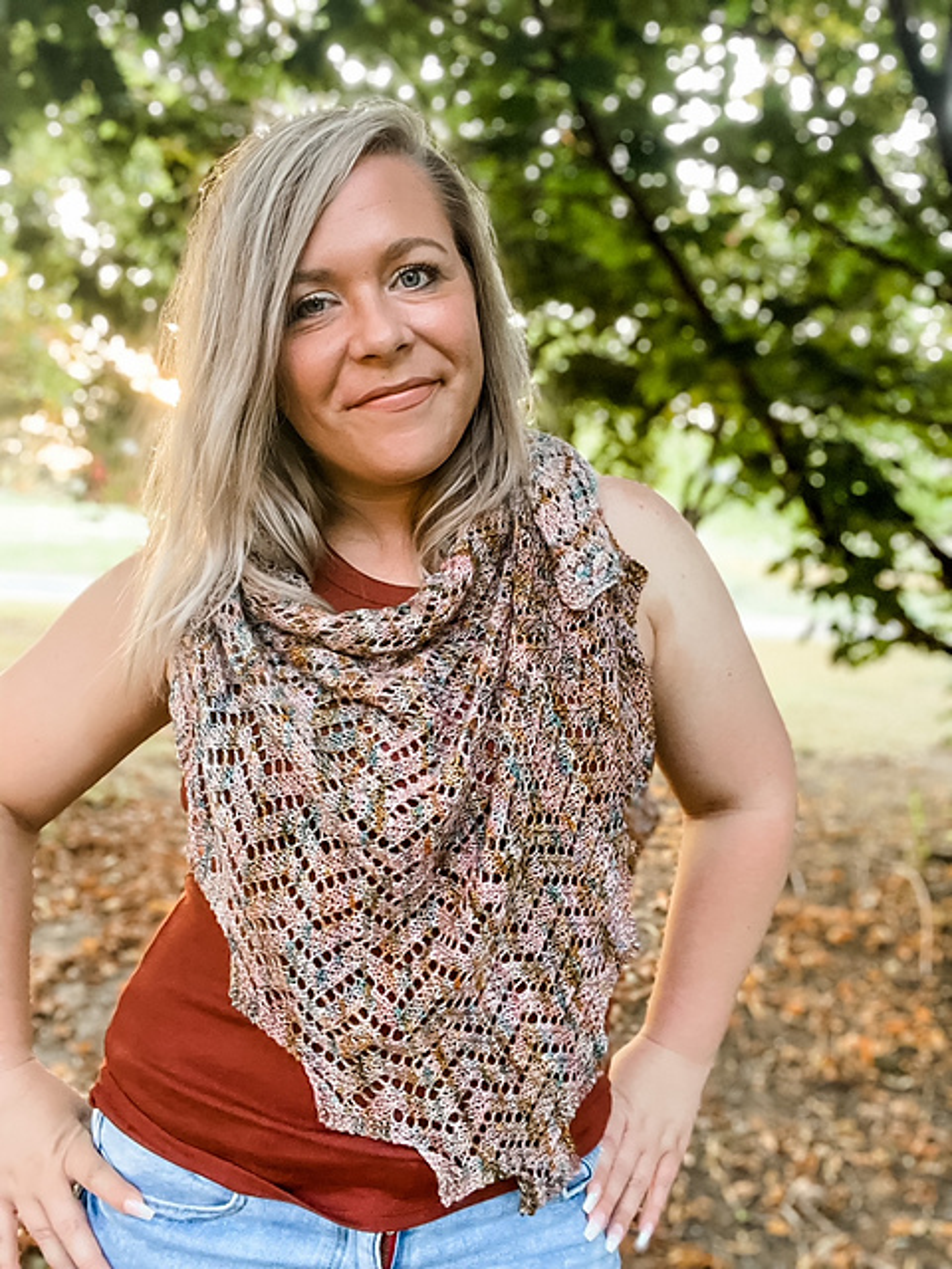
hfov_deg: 46.8
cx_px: 476
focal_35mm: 30
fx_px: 1100
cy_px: 634
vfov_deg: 60.0
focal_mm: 2.71
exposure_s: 1/60
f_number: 2.2
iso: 320
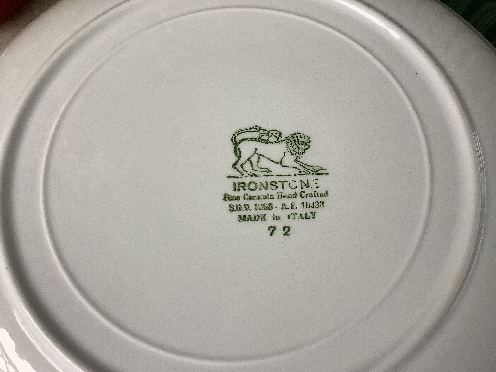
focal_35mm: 31
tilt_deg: -55.4
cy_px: 186
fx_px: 444
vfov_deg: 45.4
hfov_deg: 58.4
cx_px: 248
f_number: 2.4
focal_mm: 3.3
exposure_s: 1/120
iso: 64
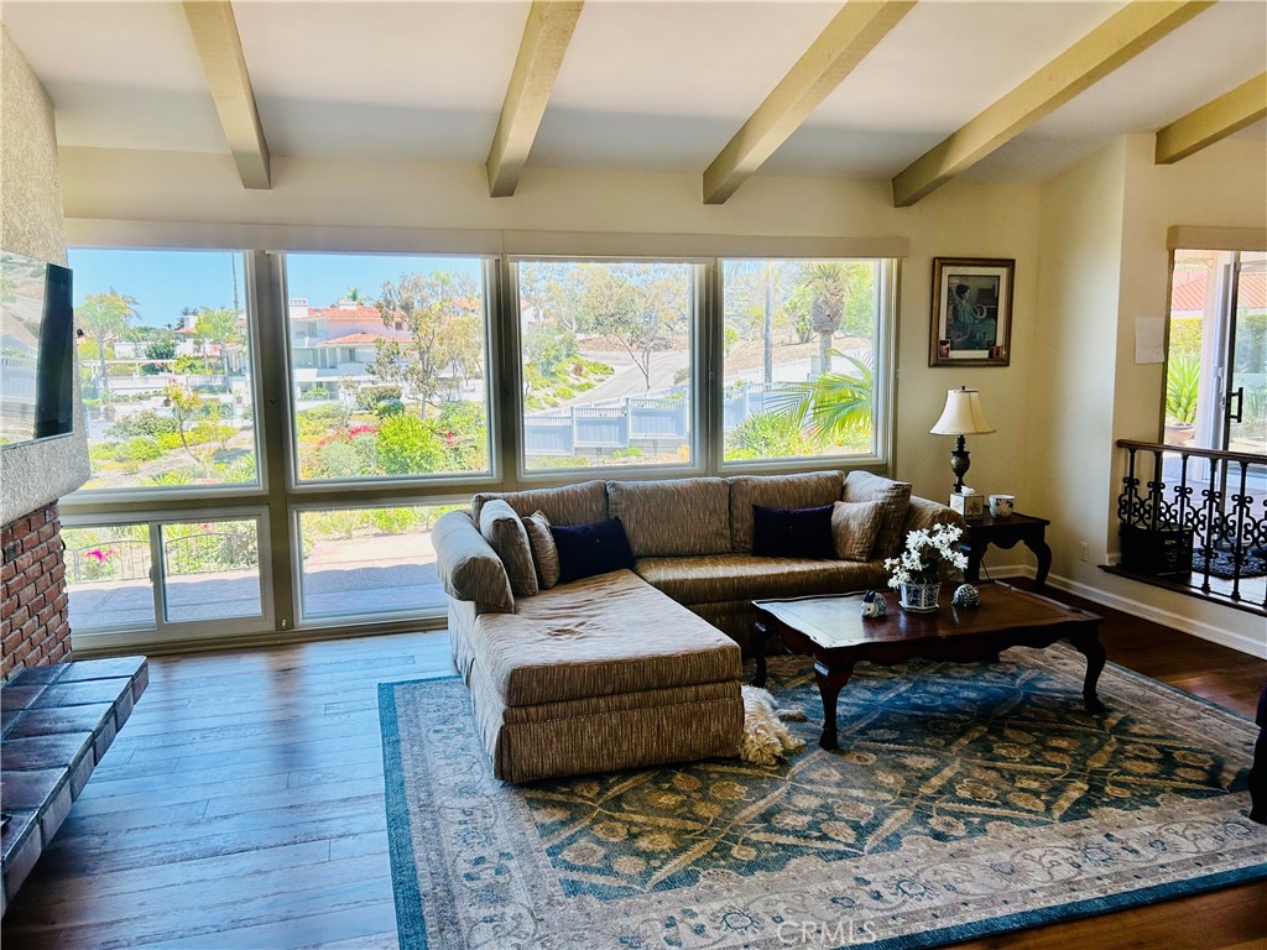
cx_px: 634
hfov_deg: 67.3
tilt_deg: -7.1
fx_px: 952
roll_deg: +1.5
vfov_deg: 53.1
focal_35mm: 26
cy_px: 475
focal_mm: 5.7
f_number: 1.5
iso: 50
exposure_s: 1/401
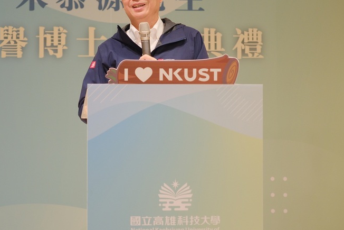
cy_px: 116
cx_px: 151
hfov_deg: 17.8
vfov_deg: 11.9
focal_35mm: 115
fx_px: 1099
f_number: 2.8
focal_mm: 50
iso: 640
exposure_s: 1/200
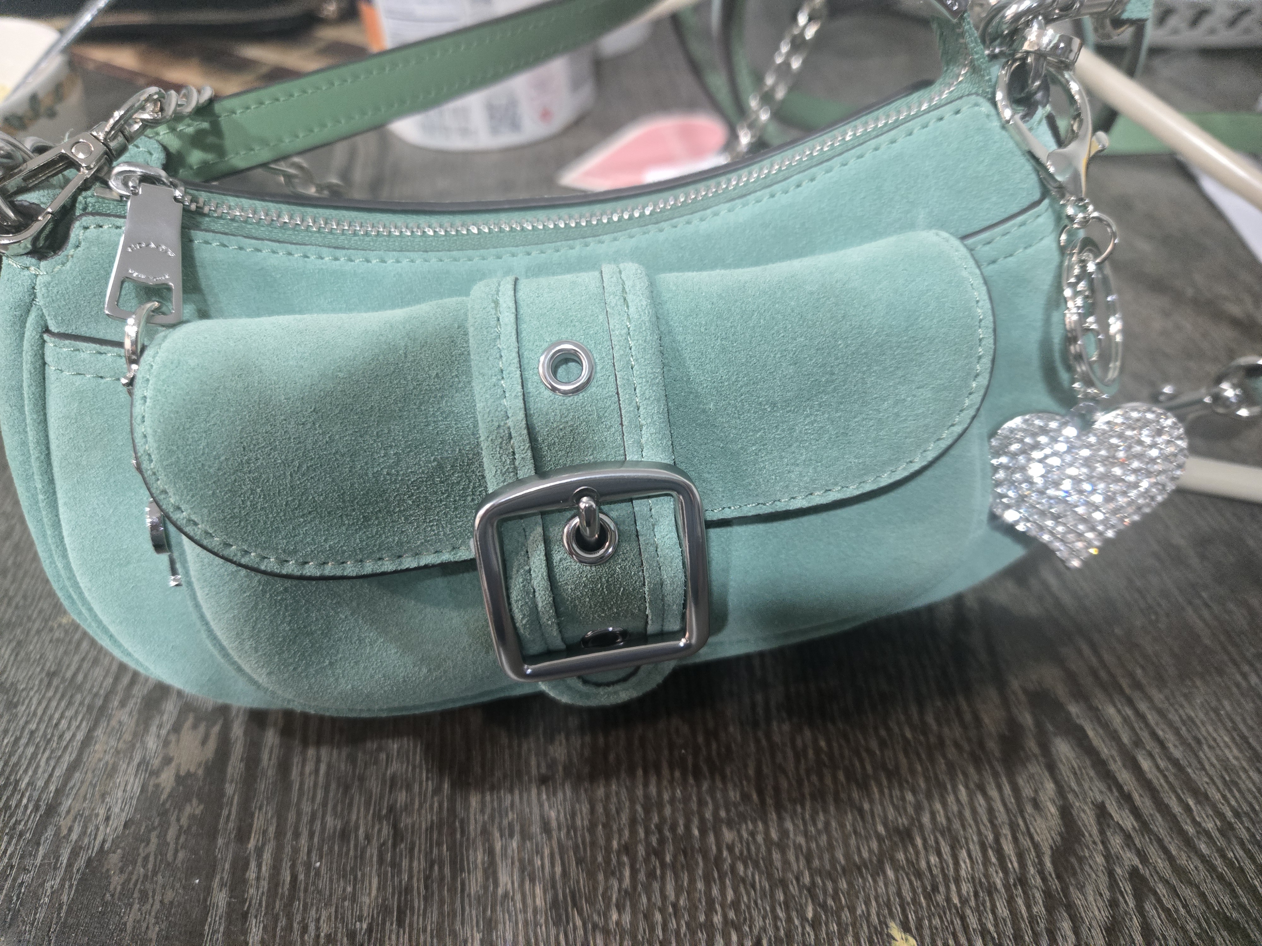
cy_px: 473
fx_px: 839
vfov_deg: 58.9
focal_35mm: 23
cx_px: 631
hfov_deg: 73.9
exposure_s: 1/120
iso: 1000
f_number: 1.8
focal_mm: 5.4
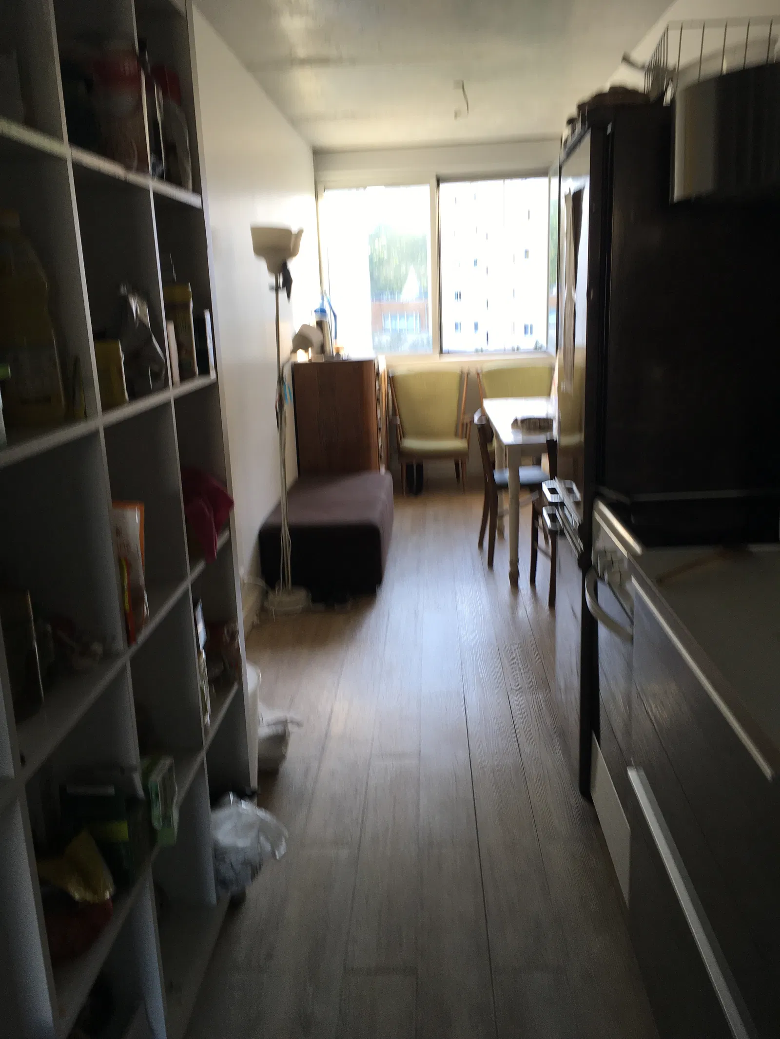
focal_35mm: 29
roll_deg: +1.4
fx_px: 871
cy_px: 520
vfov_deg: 61.7
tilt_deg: -18.3
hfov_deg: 48.2
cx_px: 390
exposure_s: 1/40
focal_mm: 4.15
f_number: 2.2
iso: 32
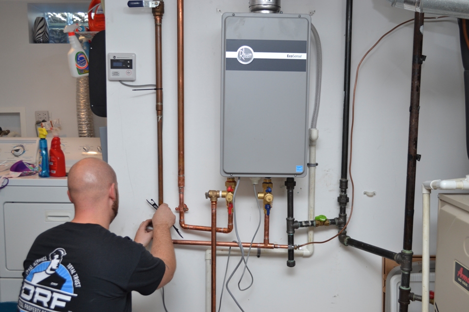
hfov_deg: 53.1
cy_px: 156
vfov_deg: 36.9
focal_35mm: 36
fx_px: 469
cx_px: 234
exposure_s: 1/100
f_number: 4
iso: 400
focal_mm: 24
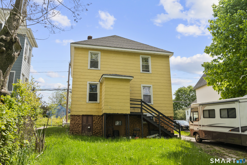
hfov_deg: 61.9
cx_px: 124
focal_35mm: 30
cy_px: 82
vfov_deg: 43.6
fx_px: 206
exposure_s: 1/80
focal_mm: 30
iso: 200
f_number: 8
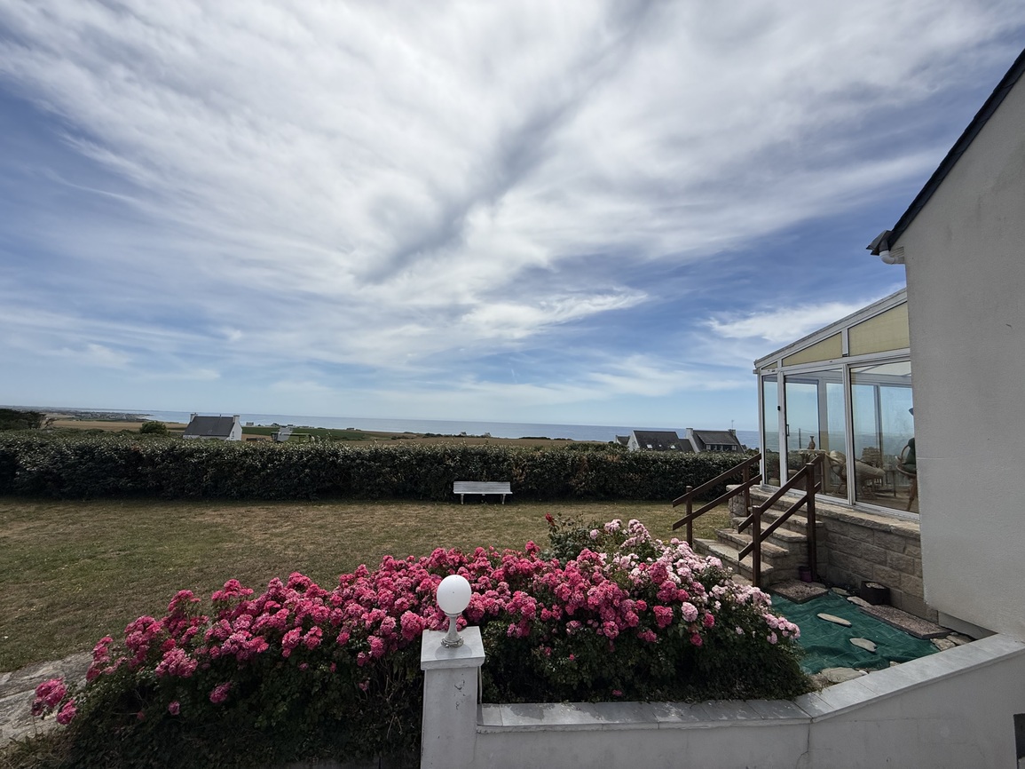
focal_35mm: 14
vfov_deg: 85.7
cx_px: 512
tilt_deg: +5.5
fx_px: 415
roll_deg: -1.8
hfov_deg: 102.1
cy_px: 384
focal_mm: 2.22
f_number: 2.2
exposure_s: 1/5155
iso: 50
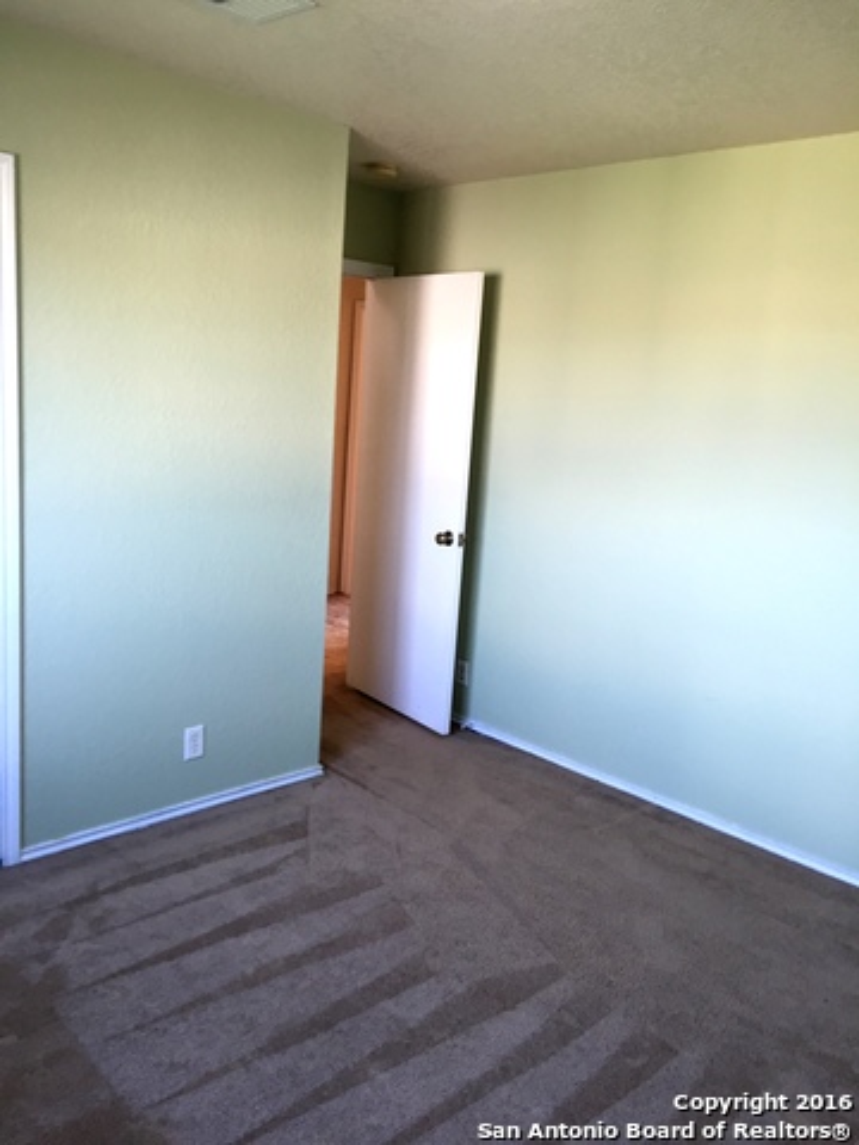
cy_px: 572
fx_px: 960
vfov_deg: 61.7
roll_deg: -4.7
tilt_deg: -10.2
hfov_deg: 48.2
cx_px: 430
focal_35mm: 29
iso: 64
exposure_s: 1/30
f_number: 2.2
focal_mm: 4.15
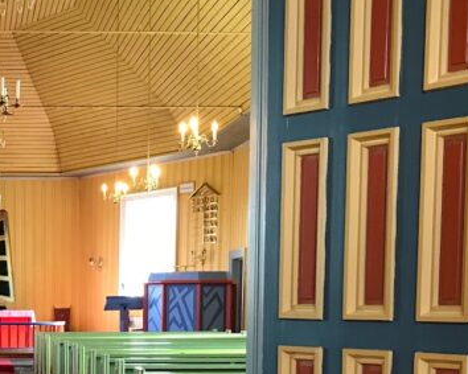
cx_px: -3
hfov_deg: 23.1
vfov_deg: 18.8
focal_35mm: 79
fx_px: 1094
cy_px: 389
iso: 50
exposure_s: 1/17
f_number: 1.8
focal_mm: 3.99
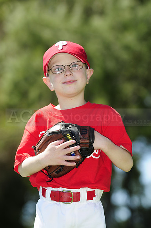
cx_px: 76
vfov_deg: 11.0
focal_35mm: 188
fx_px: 1183
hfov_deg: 7.3
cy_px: 114
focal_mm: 125
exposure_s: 1/1250
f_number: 3.5
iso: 200
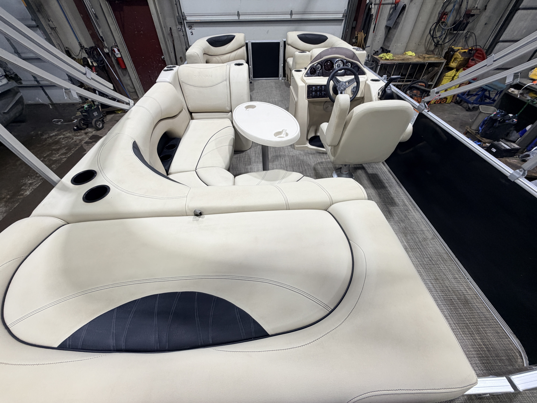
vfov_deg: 85.7
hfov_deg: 102.1
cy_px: 202
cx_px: 268
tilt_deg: -46.0
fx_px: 217
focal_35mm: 14
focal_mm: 2.22
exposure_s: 1/120
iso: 100
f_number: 2.2
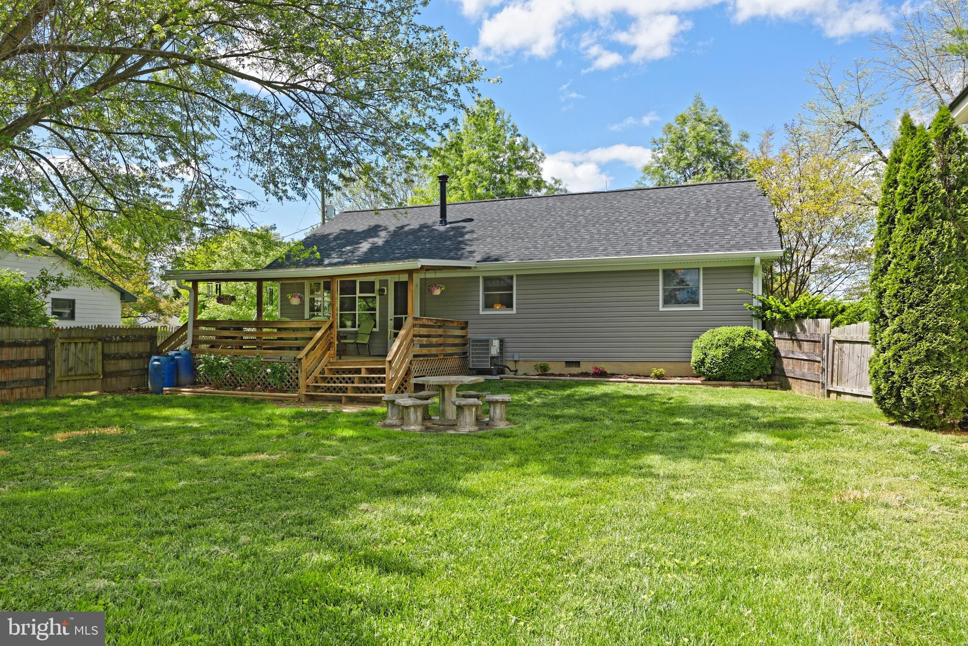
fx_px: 645
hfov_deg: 73.7
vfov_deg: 53.1
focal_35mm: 24
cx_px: 484
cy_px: 323
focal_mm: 24
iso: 320
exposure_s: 1/320
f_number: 10
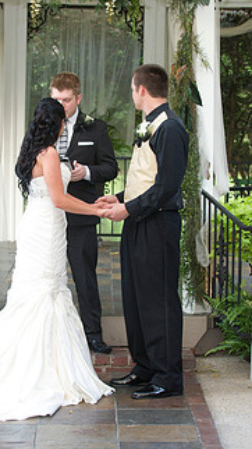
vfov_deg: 16.3
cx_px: 67
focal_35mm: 132
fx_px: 1569
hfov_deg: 9.2
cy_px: 181
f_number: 3.5
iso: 800
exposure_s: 1/125
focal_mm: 70
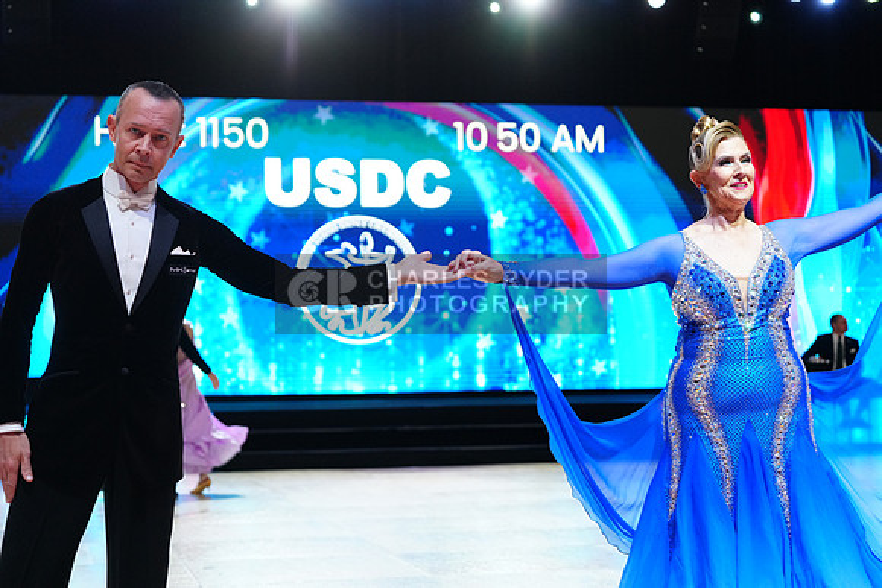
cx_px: 441
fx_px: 1715
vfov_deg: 19.5
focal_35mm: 70
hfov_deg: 28.8
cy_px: 294
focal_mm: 70
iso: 2500
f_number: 4
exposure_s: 1/320
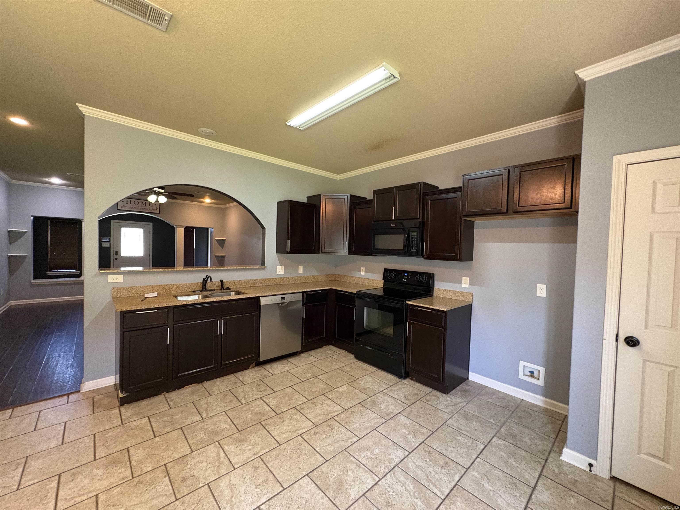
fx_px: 275
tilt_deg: -0.2
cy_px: 255
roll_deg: -1.1
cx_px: 340
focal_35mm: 14
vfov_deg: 85.7
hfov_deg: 102.1
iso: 640
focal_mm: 2.22
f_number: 2.2
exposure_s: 1/60
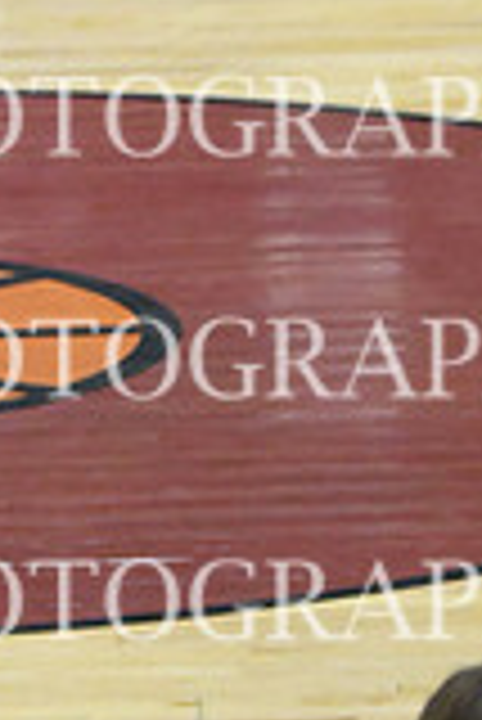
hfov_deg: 2.3
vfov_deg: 3.4
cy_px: -4
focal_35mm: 599
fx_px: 12003
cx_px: -232
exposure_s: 1/400
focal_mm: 110
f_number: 4
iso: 5000
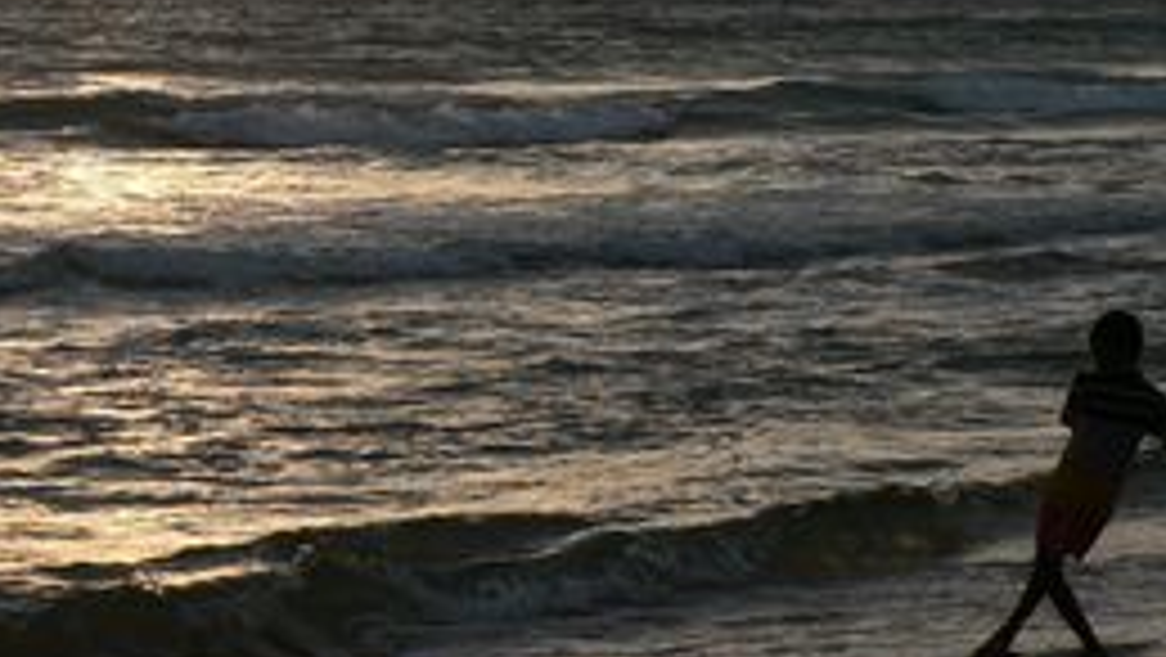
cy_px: 144
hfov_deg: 16.6
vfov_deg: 9.4
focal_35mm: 129
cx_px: 531
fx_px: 3990
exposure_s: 1/320
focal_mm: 10.1
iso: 80
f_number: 4
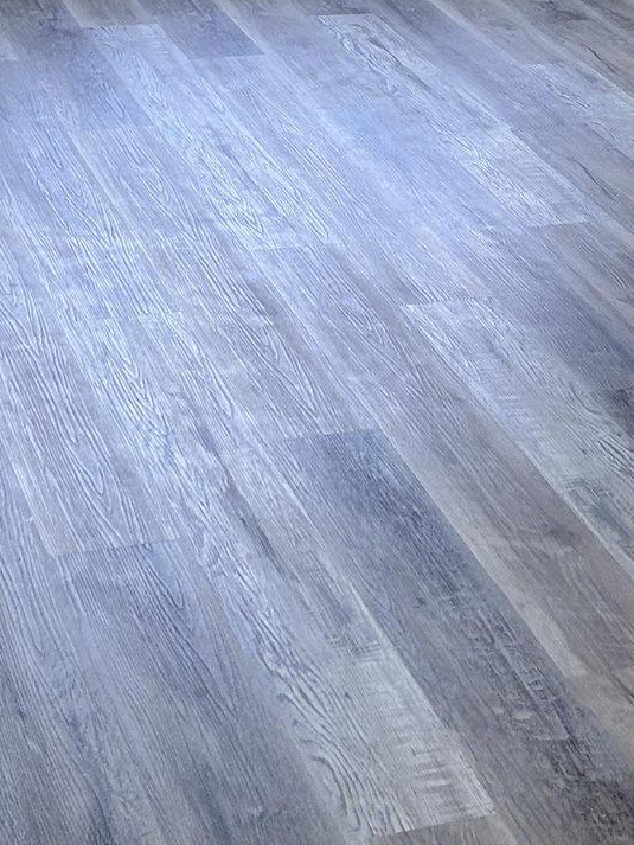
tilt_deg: -9.0
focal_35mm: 84
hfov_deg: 17.6
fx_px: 2051
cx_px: 326
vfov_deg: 21.4
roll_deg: -5.2
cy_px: -205
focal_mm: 5.7
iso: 64
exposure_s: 1/163
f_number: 1.5
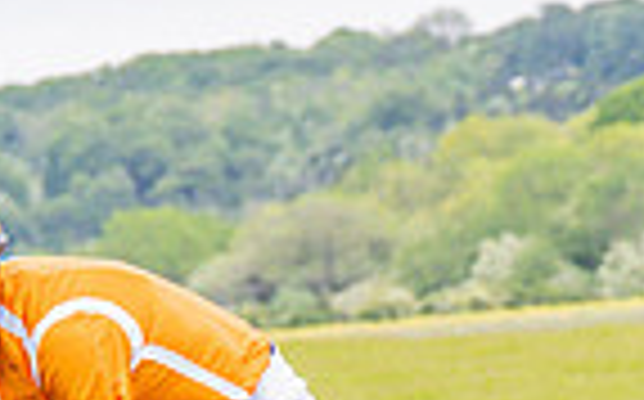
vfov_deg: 1.9
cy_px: 761
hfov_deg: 3.1
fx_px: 11903
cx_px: 99
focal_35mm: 679
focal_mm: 88
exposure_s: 1/1000
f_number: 4.5
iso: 400
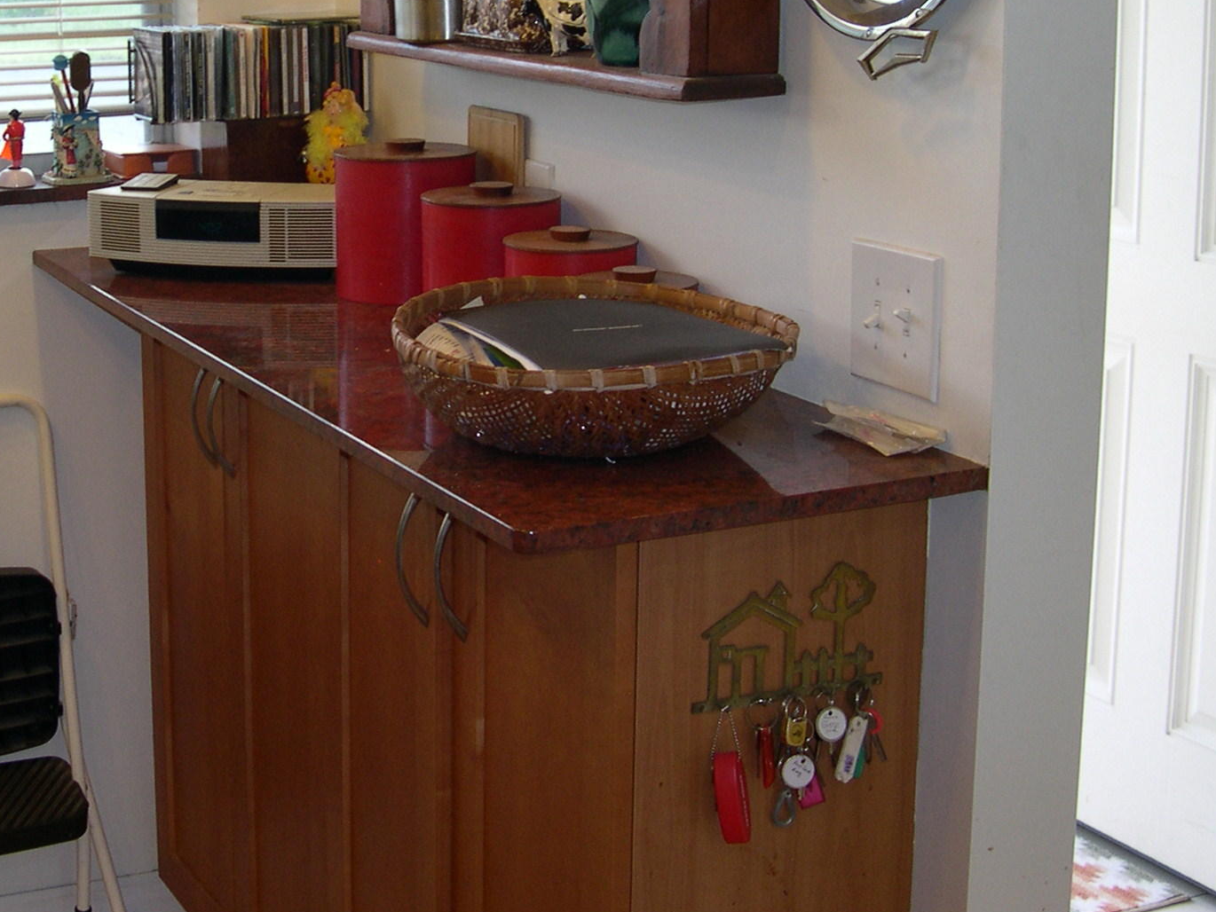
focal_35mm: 63
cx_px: 348
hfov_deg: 30.3
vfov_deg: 23.0
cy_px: 205
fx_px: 2213
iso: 100
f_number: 2.8
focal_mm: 8
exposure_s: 1/30
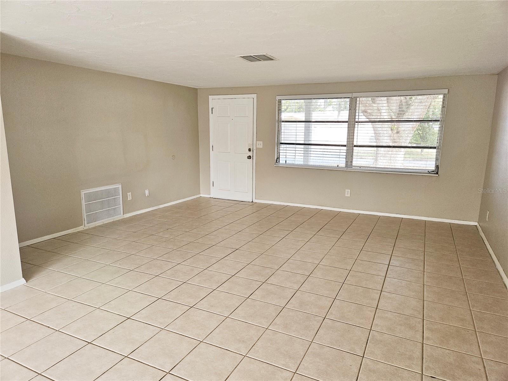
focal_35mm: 23
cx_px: 254
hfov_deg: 73.9
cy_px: 190
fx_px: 338
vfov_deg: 58.9
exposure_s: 1/60
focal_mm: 5.4
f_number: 1.8
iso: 32
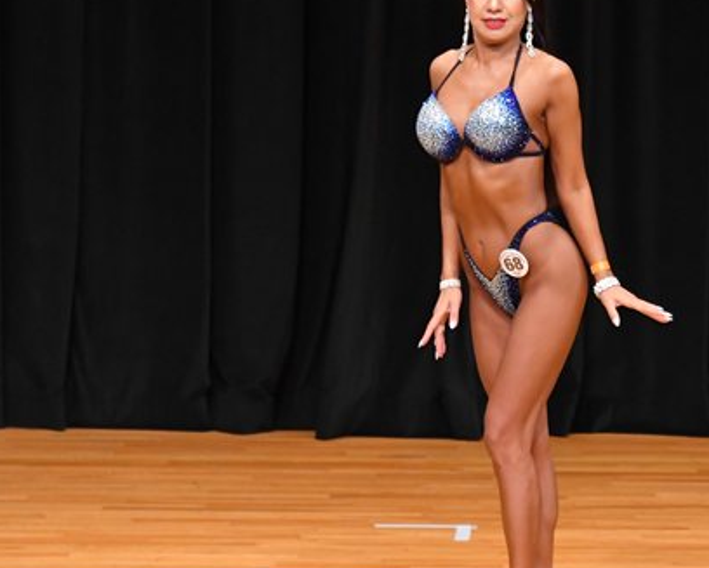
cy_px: 311
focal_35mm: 454
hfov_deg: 4.3
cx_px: 470
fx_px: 9533
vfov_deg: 3.4
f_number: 5.6
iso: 4000
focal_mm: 170
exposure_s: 1/400
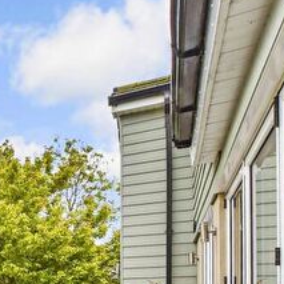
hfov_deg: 28.5
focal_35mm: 42
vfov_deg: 35.6
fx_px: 390
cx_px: -127
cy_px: 293
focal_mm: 10
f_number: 8
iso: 160
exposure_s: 1/100
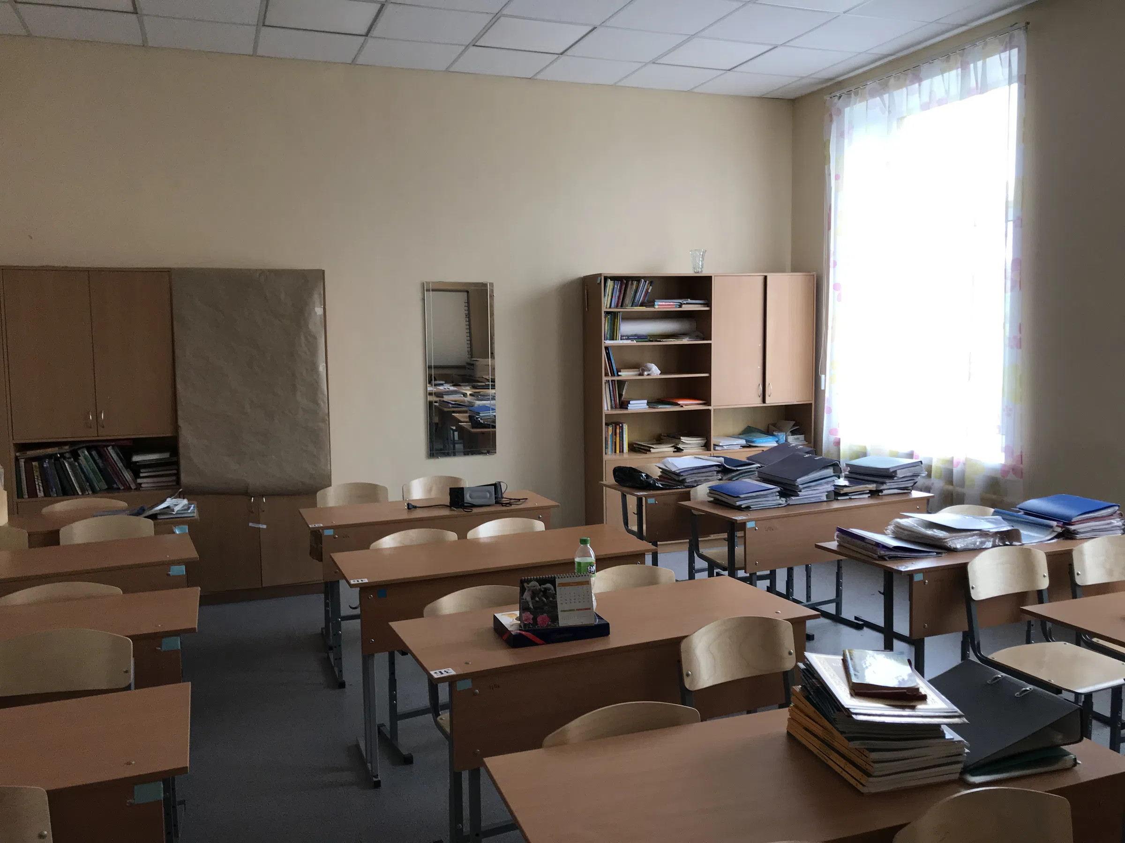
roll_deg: +1.8
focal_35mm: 28
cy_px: 422
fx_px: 910
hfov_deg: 63.4
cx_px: 562
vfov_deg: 49.7
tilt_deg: -3.0
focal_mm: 3.99
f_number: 1.8
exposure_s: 1/100
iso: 40
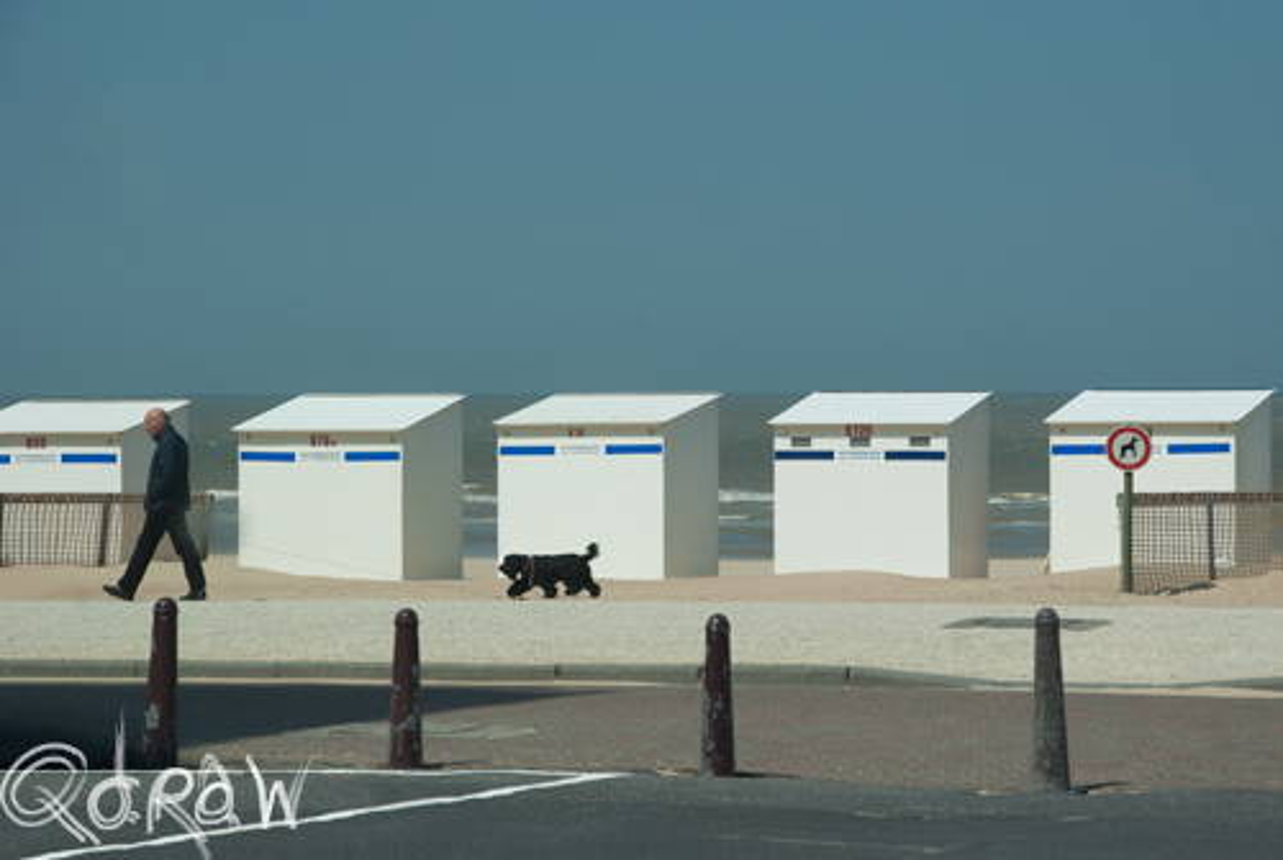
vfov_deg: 12.2
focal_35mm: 112
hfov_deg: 18.2
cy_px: 430
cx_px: 642
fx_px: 4015
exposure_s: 1/500
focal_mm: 75
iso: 100
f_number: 9
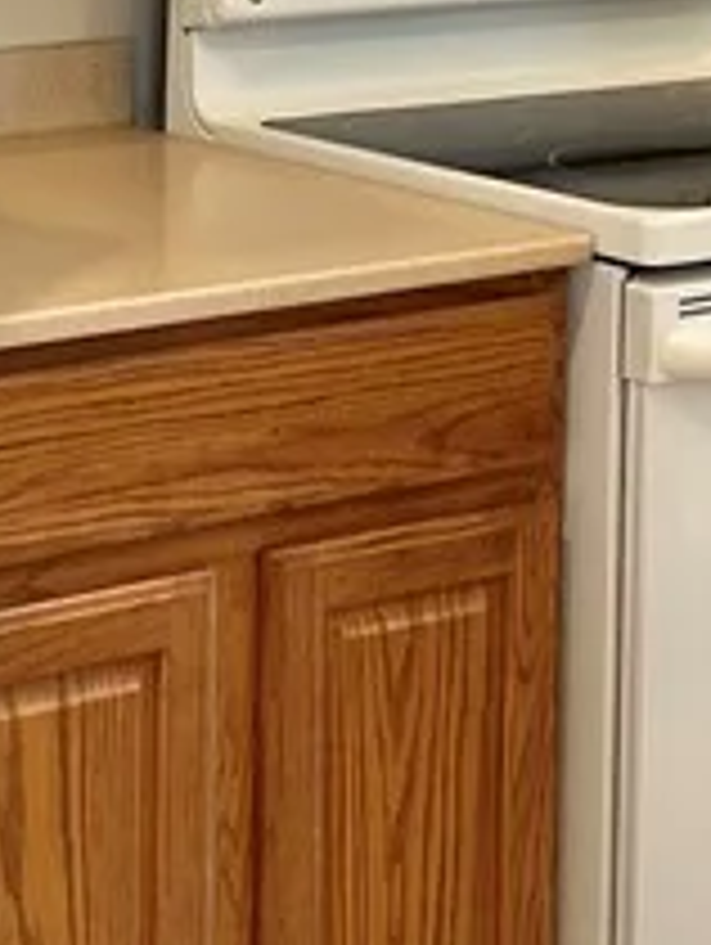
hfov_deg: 12.5
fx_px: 3198
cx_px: -9
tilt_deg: -1.9
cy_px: -216
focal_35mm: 117
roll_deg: -1.3
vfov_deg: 16.1
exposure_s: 1/60
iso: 125
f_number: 1.78
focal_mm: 6.86
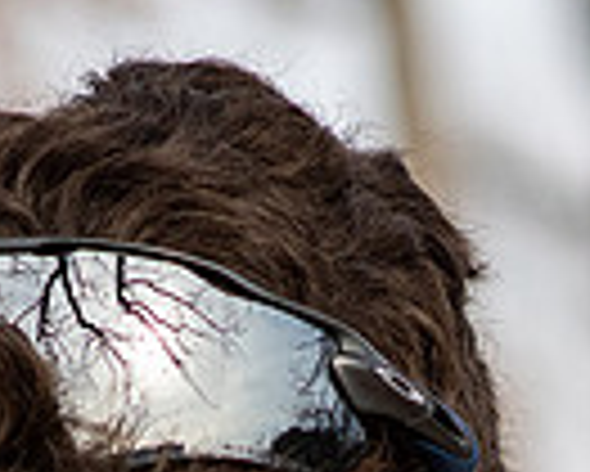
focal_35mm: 762
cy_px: 1225
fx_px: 13316
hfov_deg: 2.5
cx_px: 296
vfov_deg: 2.0
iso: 400
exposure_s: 1/2000
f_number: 4
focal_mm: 85
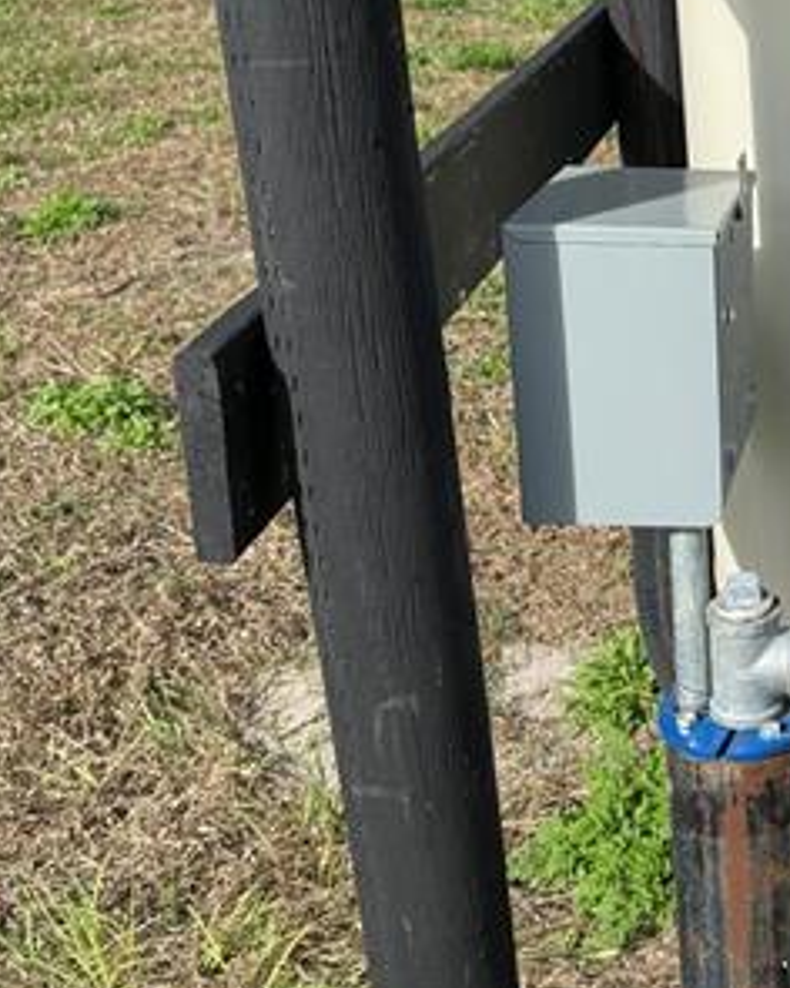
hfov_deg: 22.9
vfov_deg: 30.9
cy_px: 449
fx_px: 1783
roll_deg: -1.0
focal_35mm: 61
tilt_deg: -22.9
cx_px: 951
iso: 80
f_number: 1.78
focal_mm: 6.76
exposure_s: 1/3584
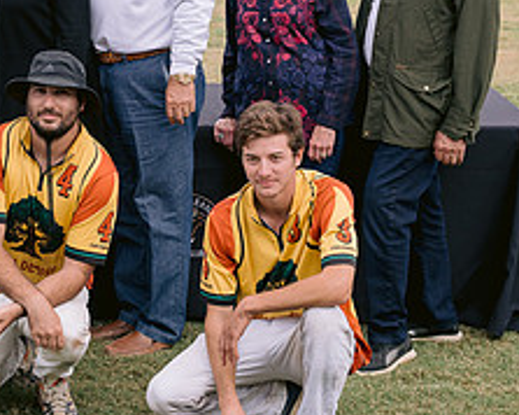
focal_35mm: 148
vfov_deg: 10.4
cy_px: 87
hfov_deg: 12.7
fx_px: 2271
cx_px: -140
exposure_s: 1/1000
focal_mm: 50
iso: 200
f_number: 5.6
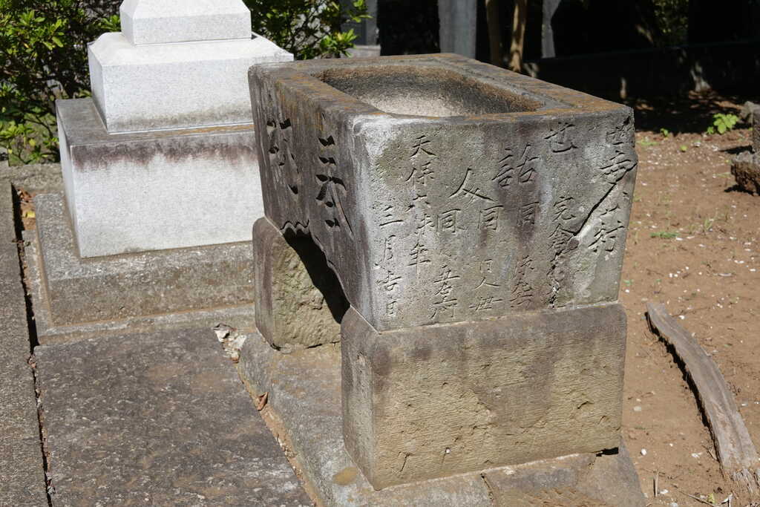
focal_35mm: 55
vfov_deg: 24.6
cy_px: 254
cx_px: 380
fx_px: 1161
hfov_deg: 36.2
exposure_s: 1/1000
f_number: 4
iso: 125
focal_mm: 20.26
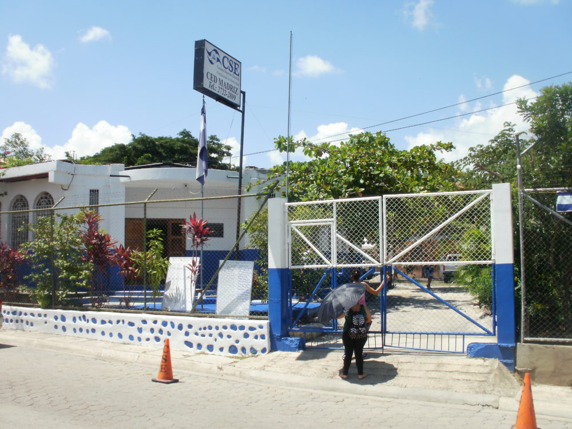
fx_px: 595
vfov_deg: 39.7
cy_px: 214
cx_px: 286
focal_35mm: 36
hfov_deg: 51.4
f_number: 5.6
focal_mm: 6.3
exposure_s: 1/400
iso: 100
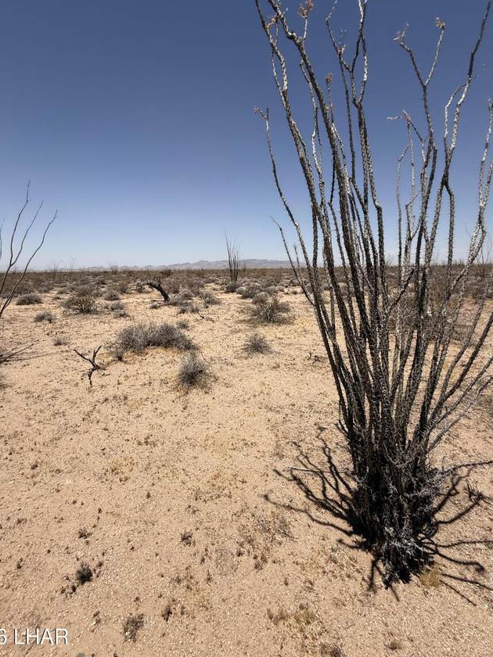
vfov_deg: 94.2
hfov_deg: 77.9
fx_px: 304
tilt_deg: -4.6
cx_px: 225
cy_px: 296
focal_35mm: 16
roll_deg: -0.1
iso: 50
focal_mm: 2.22
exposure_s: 1/3891
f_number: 2.2
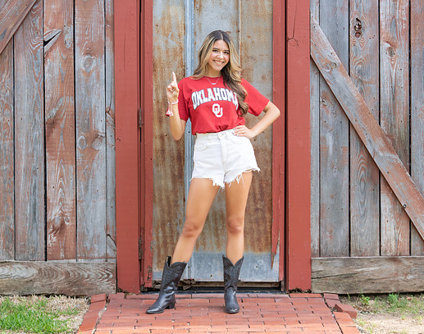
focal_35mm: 92
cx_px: 217
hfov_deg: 20.9
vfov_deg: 16.6
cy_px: 153
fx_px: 1147
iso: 125
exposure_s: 1/400
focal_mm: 70
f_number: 2.8
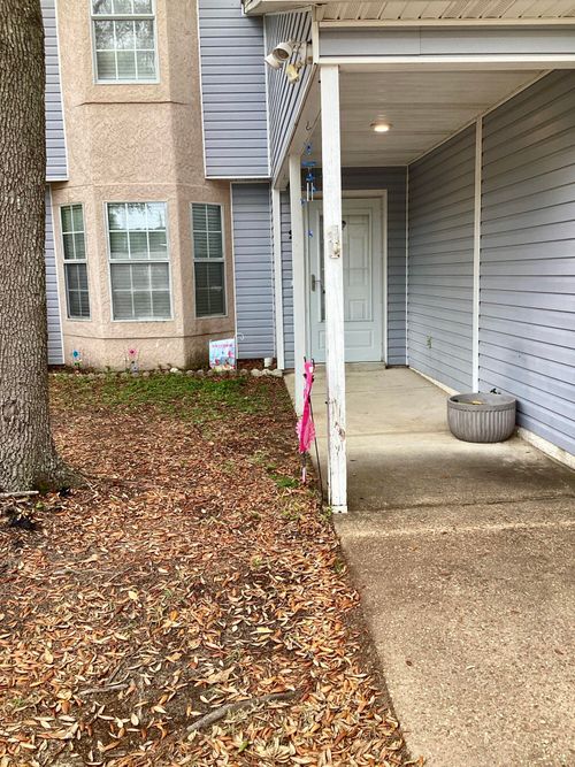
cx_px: 288
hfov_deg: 45.4
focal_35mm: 31
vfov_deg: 58.4
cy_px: 384
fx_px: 687
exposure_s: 1/120
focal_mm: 3.3
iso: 32
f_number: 2.4
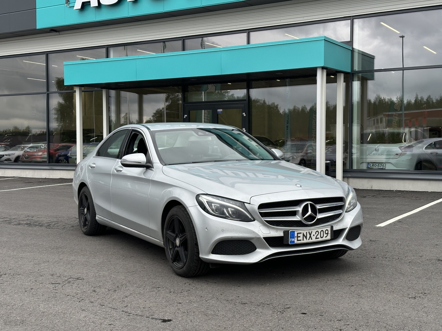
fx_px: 613
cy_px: 166
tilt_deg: -1.4
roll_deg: +0.5
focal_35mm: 48
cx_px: 221
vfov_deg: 30.3
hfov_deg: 39.7
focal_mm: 6.86
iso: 64
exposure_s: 1/919
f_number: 1.78
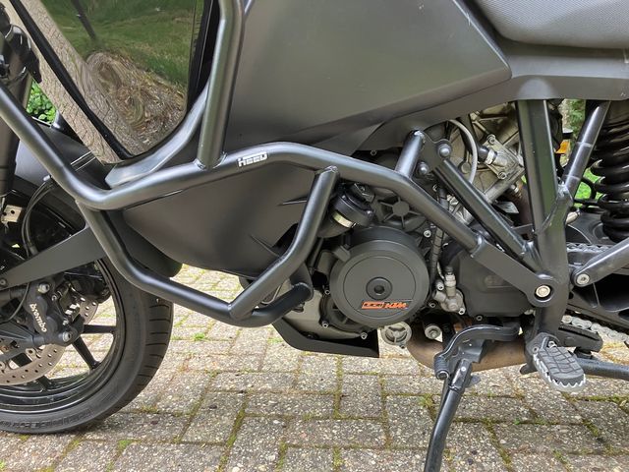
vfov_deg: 49.7
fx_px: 509
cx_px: 314
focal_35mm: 28
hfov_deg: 63.4
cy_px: 236
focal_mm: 3.99
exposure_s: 1/72
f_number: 1.8
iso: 80
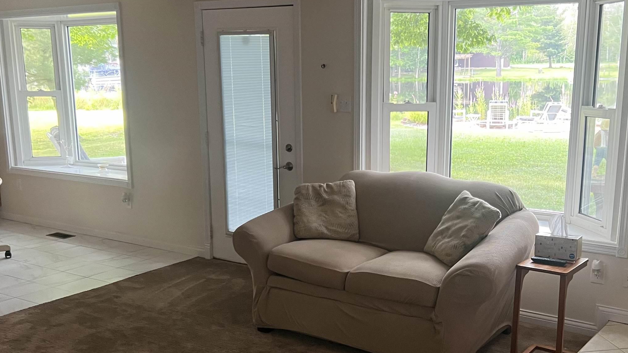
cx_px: 356
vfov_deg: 27.6
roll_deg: +2.0
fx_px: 716
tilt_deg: -12.5
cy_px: 220
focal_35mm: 43
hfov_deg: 47.2
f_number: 1.5
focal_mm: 5.7
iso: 160
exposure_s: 1/50
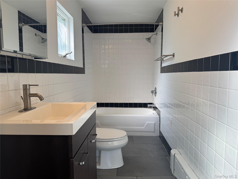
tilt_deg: -5.6
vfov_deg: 56.8
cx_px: 119
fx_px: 165
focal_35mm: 24
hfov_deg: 71.6
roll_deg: -0.6
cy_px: 90
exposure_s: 1/167
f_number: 1.78
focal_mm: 6.76
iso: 64
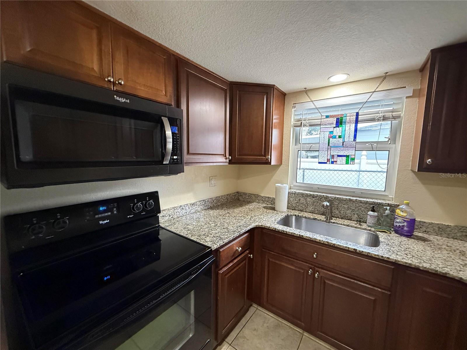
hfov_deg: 102.1
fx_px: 189
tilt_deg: -6.2
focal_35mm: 14
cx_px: 234
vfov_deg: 85.7
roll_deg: -1.4
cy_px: 175
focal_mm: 2.22
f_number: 2.2
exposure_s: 1/60
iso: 640
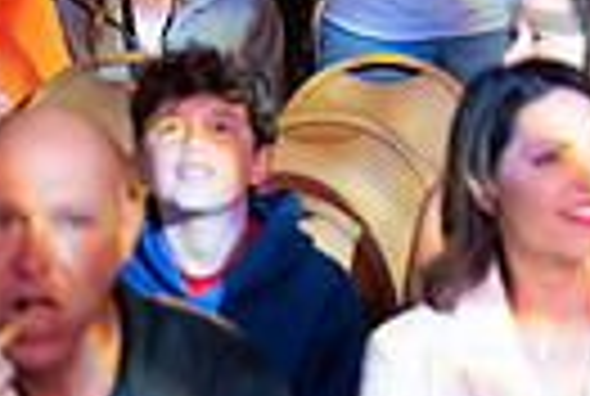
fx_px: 3712
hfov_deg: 8.5
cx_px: 1234
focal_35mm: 226
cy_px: -317
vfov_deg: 6.0
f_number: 1.8
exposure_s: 1/125
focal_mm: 50
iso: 2000
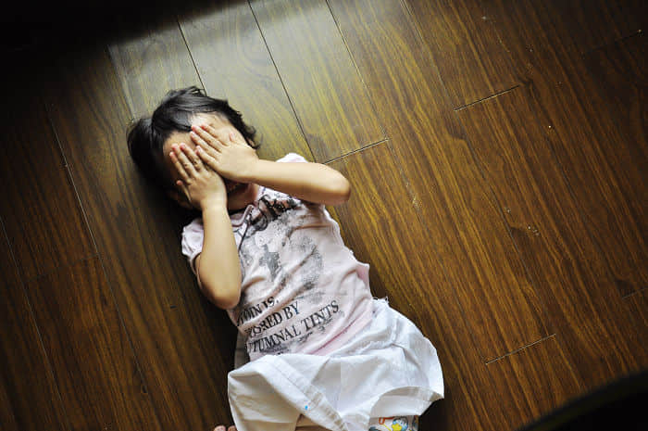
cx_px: 324
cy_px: 216
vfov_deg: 35.4
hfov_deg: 51.3
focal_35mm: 38
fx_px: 674
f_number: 4
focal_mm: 25
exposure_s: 1/30
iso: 640
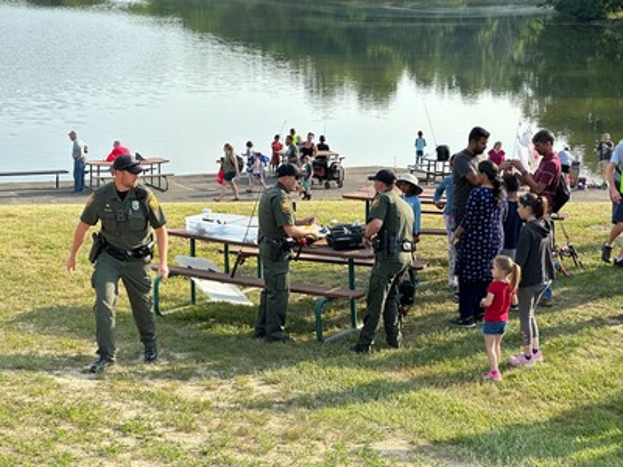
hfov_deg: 25.3
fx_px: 1386
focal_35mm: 77
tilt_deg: -12.2
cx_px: 312
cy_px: 234
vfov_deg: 19.1
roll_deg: -2.3
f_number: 2.8
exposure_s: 1/457
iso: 32
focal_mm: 9
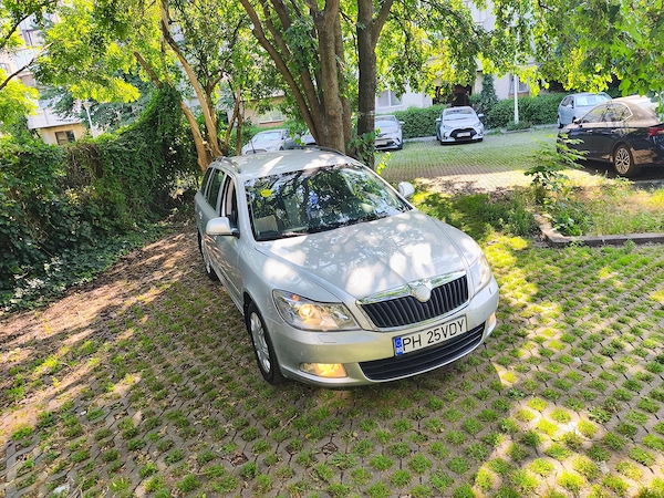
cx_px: 332
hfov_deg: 73.9
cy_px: 249
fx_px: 441
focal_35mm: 23
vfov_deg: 58.9
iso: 50
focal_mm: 6.18
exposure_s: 1/154
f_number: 1.65
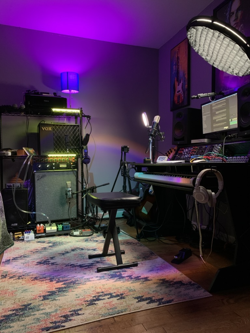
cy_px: 166
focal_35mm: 26
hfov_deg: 53.1
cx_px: 125
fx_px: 250
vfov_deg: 67.3
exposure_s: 1/25
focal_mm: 4.25
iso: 400
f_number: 1.8
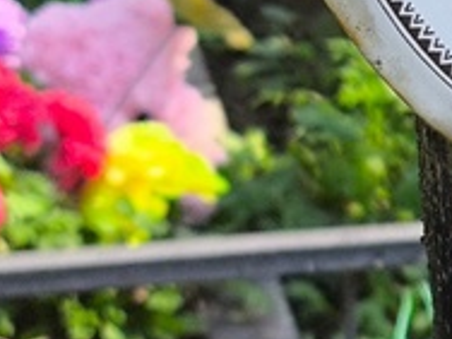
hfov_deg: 9.1
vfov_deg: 6.9
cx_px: 646
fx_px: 2781
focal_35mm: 213
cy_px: -22
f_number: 1.7
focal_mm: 4.71
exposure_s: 1/515
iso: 50
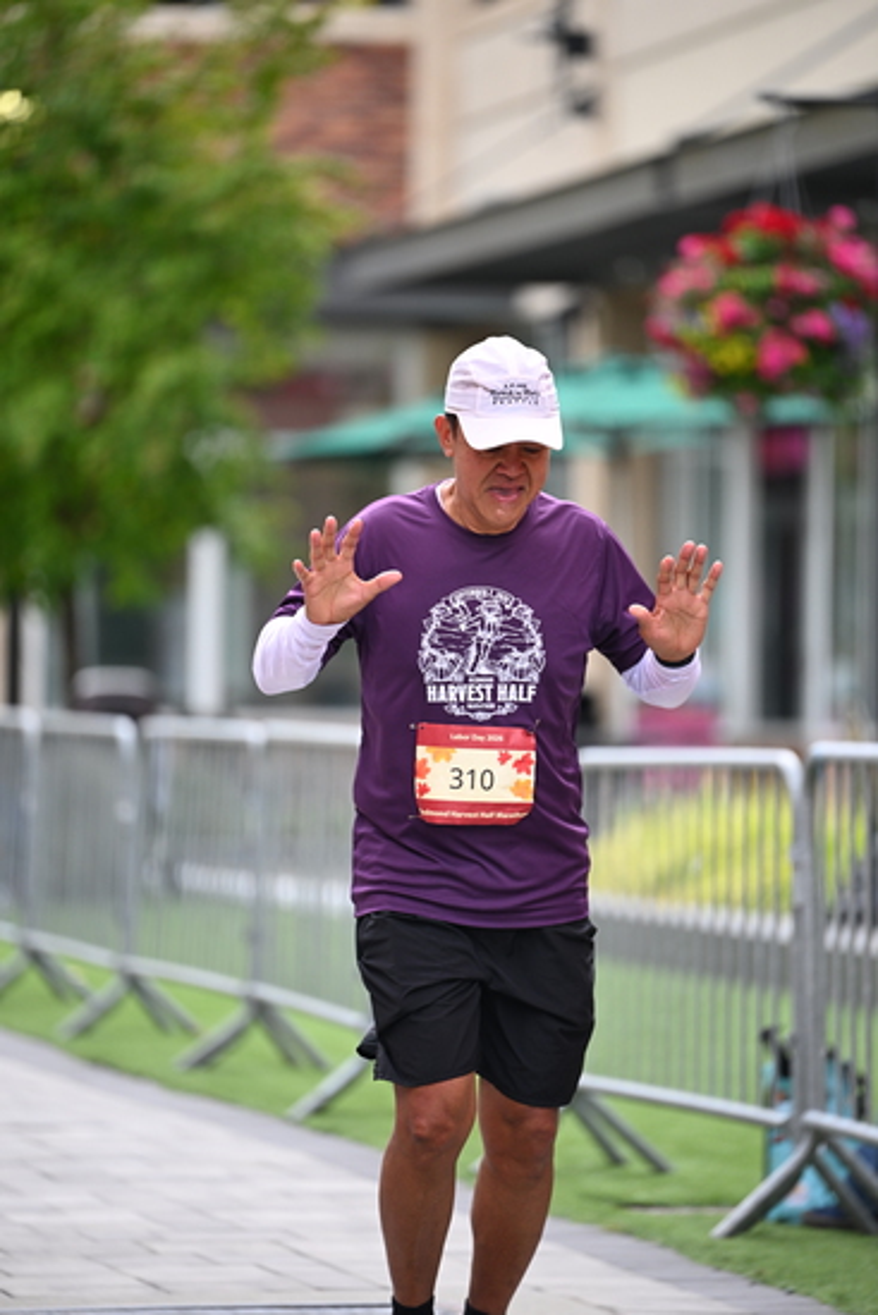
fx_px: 7311
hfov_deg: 6.9
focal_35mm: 200
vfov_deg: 10.3
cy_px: 658
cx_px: 439
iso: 640
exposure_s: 1/1600
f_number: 2.8
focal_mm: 200
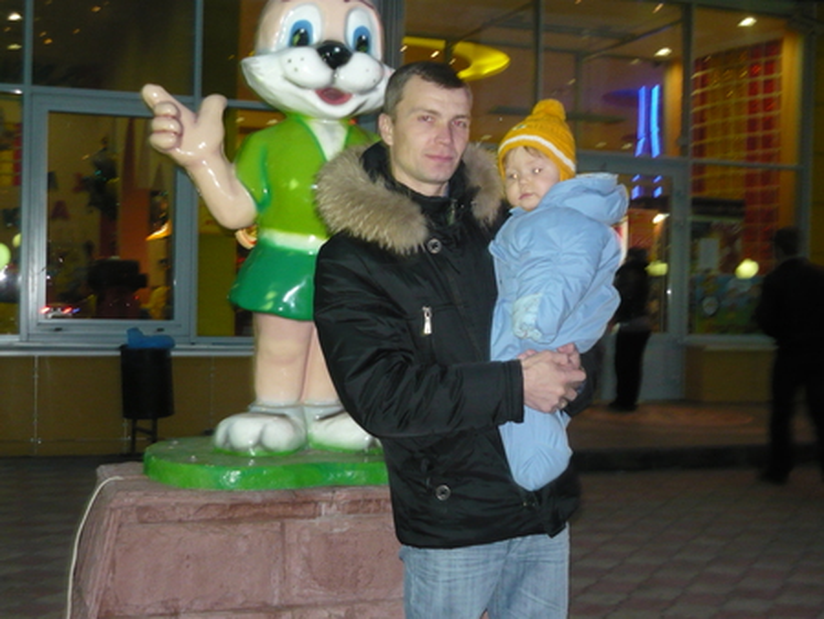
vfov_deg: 32.9
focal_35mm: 44
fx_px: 1048
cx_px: 412
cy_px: 310
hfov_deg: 42.9
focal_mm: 7.2
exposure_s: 1/30
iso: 400
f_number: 3
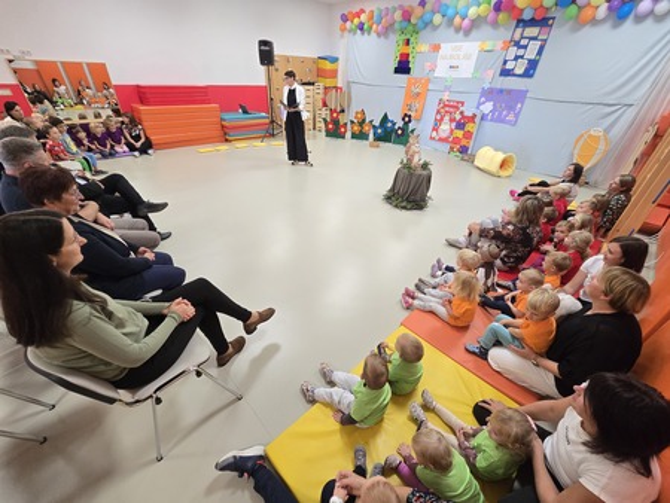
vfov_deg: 90.0
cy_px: 252
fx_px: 252
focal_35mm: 13
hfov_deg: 106.2
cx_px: 335
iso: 250
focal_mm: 2.2
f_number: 2.2
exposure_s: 1/50
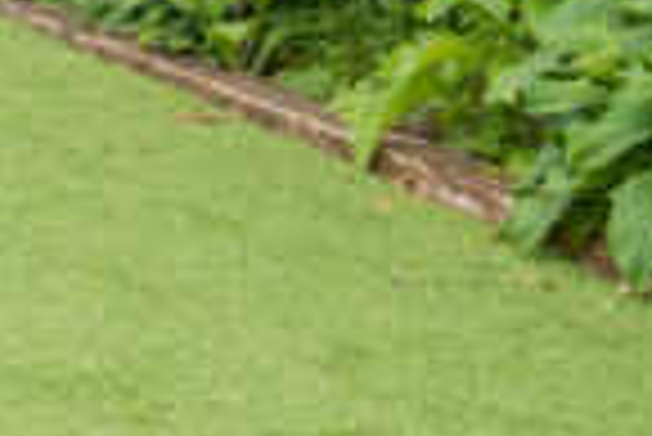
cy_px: -629
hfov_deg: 8.8
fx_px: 3372
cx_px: -1407
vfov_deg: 7.0
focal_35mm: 186
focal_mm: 26
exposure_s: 1/200
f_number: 8
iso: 200
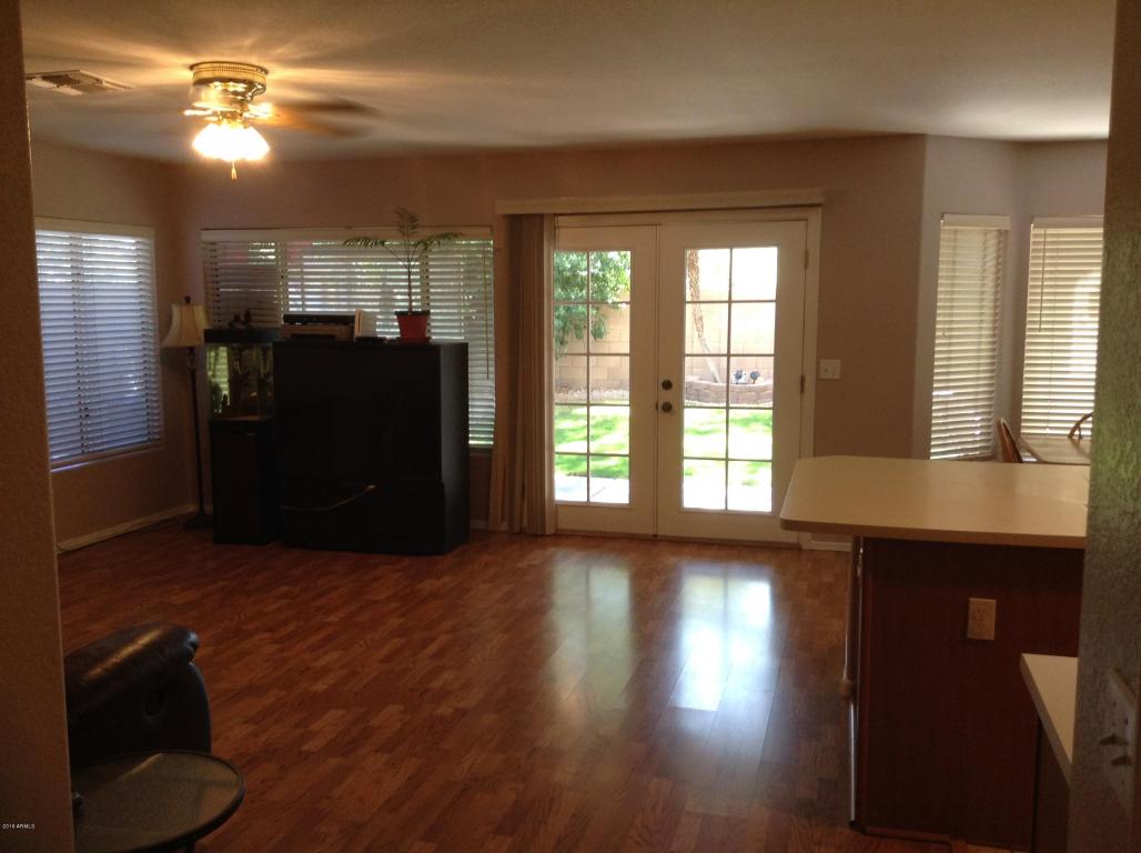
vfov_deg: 42.8
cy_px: 426
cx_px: 570
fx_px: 1086
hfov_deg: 55.4
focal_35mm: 33
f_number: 2.4
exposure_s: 1/25
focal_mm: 3.3
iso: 50
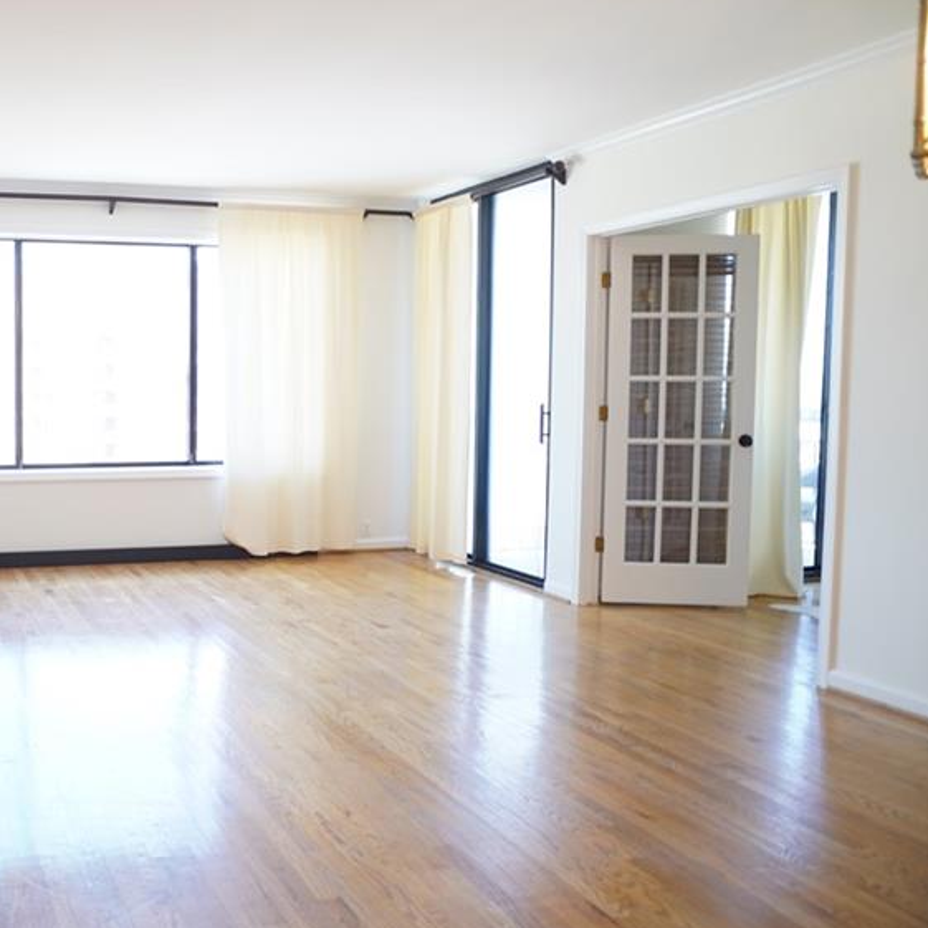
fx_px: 940
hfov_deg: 48.6
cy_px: 442
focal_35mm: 31
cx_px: 146
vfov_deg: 52.5
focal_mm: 20
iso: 800
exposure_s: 1/100
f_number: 2.8
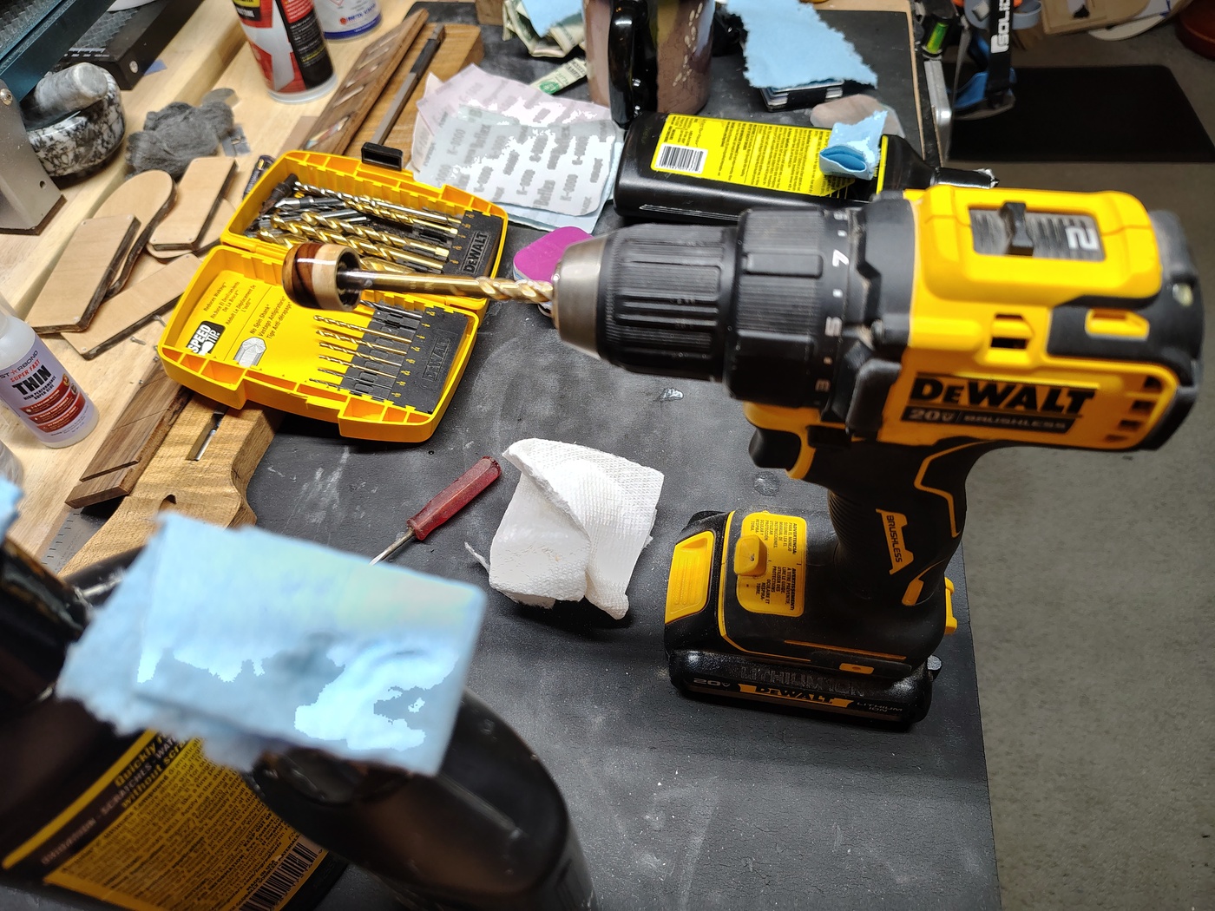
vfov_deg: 56.8
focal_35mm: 24
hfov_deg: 71.6
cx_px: 608
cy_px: 456
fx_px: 842
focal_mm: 5.56
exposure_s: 1/120
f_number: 1.8
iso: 623
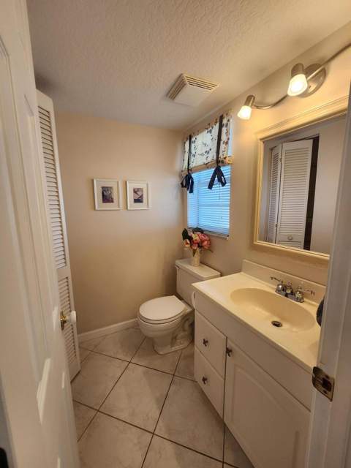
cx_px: 176
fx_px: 176
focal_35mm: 13
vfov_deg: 106.2
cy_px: 234
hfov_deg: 89.9
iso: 80
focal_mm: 1.74
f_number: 2.2
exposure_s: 1/60
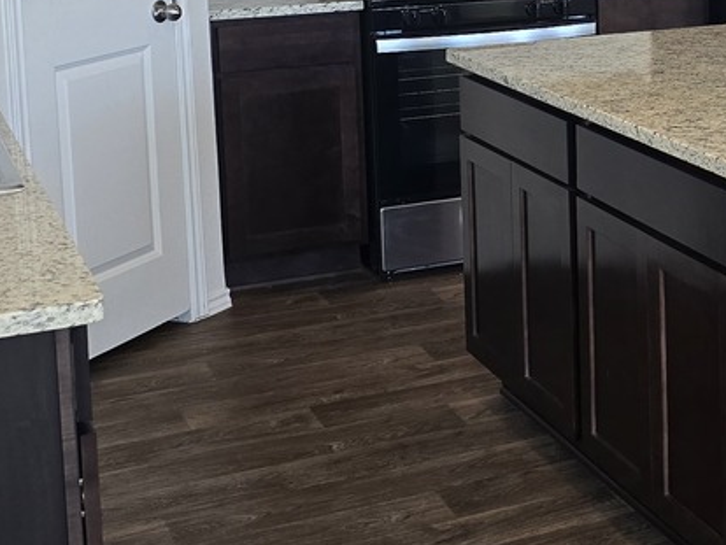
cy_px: 23
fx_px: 1679
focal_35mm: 80
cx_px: 777
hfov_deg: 23.1
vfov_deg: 18.1
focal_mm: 6.3
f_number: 1.7
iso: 125
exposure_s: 1/120
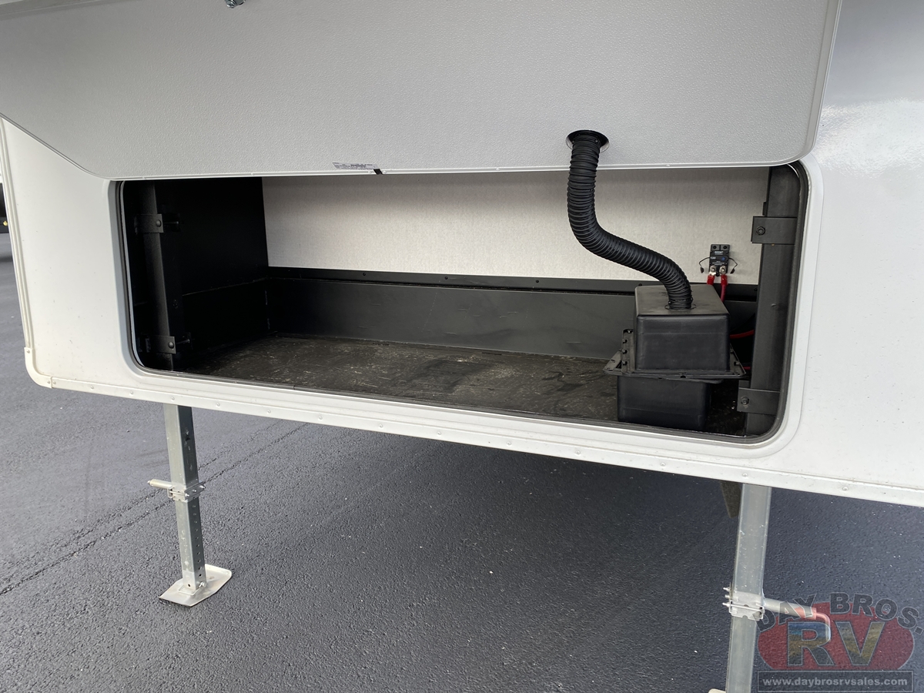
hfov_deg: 67.3
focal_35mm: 26
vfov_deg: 53.1
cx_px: 462
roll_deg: +2.2
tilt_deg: -14.9
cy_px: 346
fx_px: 694
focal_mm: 4.25
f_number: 1.8
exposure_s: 1/297
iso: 32
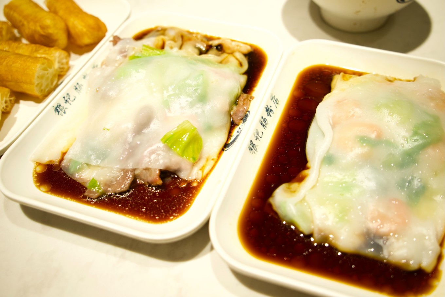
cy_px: 148
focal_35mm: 33
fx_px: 408
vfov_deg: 40.0
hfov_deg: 57.2
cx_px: 222
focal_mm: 33
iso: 250
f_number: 4
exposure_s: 1/160
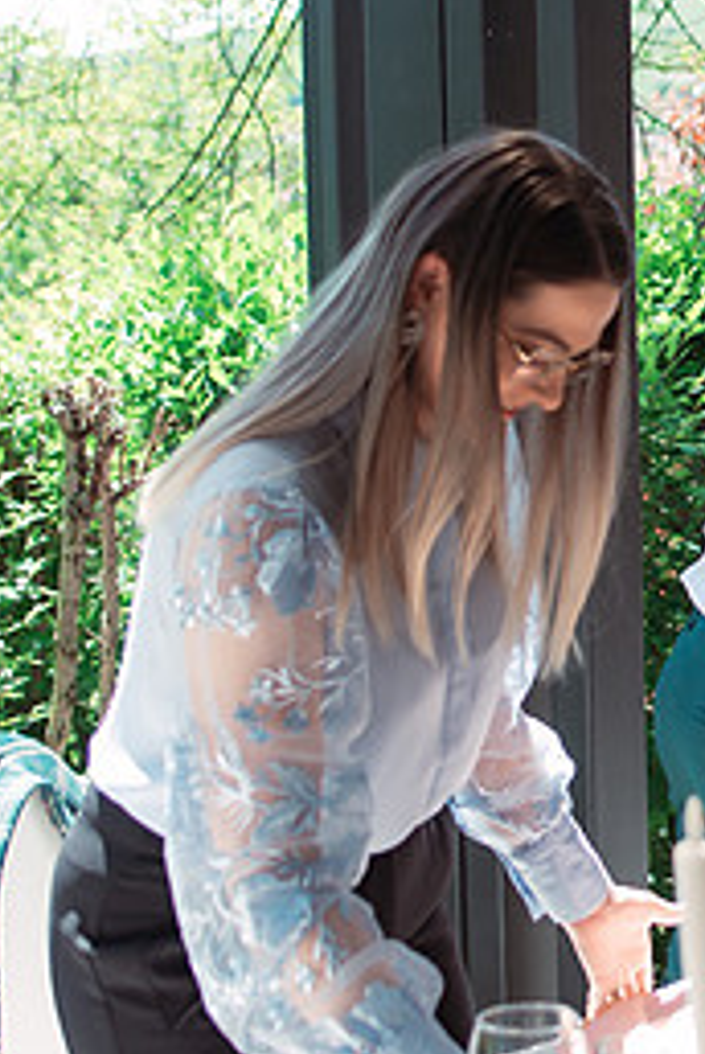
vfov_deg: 20.2
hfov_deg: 13.0
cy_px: 402
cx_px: 969
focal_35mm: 101
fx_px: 2959
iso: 125
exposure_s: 1/400
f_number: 3.2
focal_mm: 35
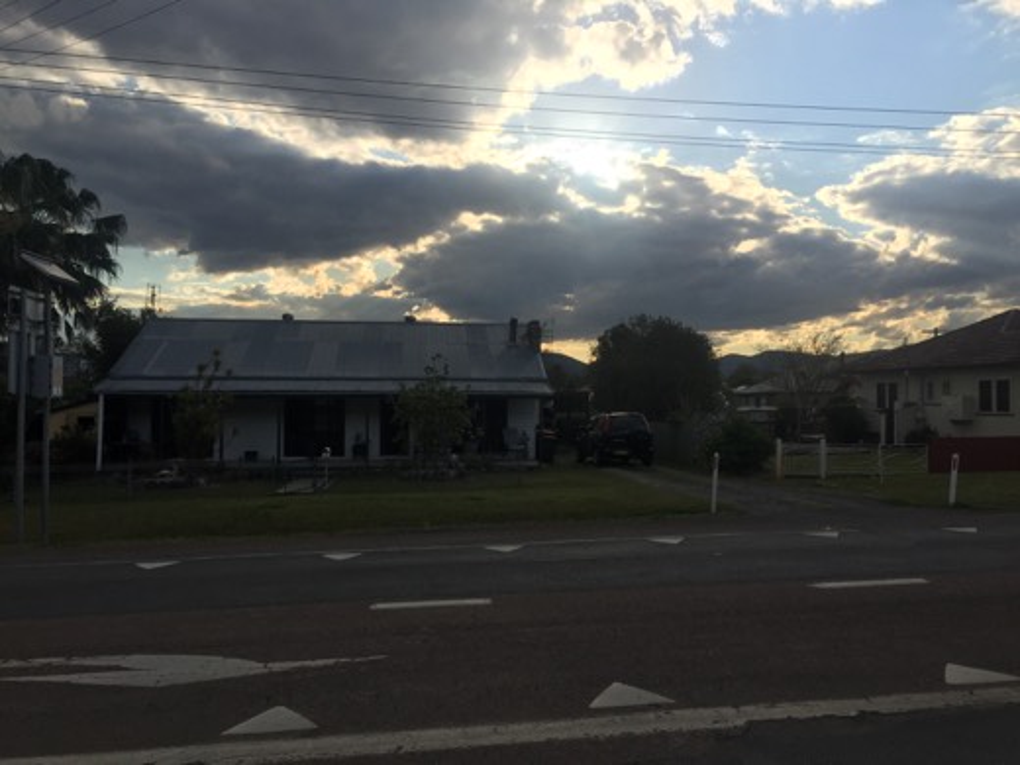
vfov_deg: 48.2
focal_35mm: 29
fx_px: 855
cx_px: 510
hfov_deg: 61.7
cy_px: 382
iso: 32
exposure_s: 1/2326
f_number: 2.2
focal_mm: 4.15
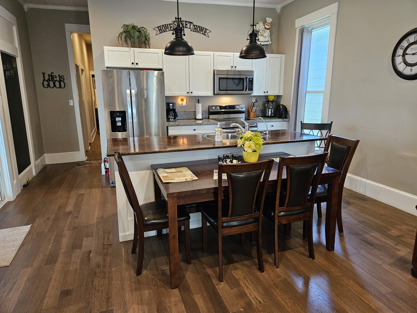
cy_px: 156
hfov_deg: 73.9
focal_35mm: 23
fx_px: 277
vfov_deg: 58.9
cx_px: 208
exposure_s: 1/120
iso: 640
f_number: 1.8
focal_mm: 5.4
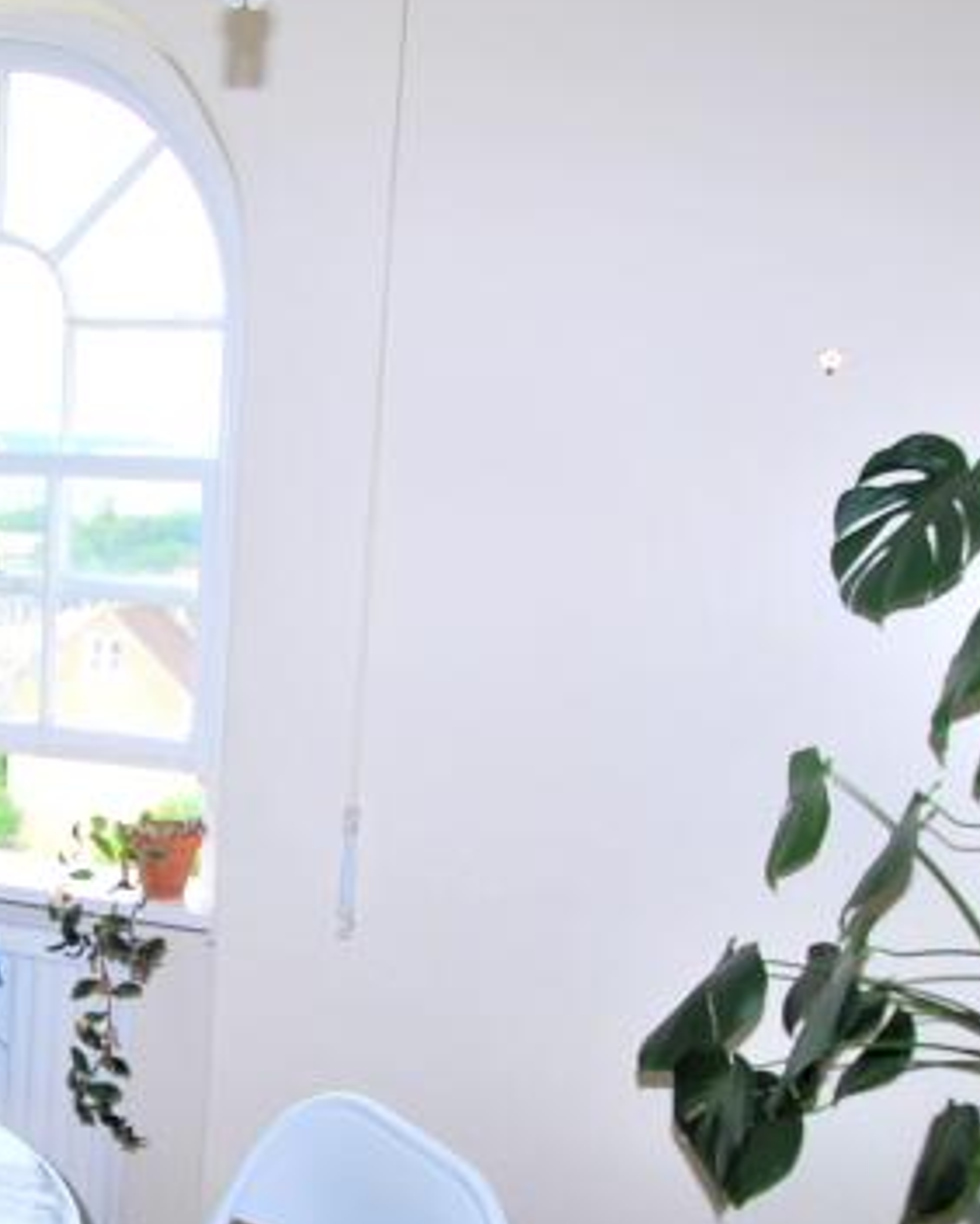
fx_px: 1485
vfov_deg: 44.6
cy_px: 704
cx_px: 90
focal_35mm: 41
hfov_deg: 34.4
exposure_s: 1/60
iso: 200
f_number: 4
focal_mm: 10
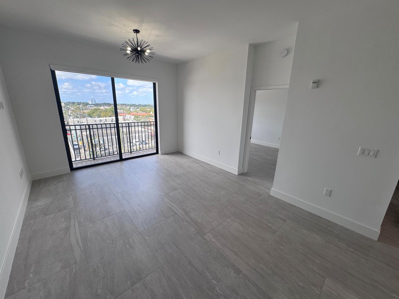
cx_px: 200
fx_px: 161
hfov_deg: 102.1
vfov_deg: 85.7
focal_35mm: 14
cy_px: 150
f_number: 2.2
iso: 40
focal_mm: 2.22
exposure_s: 1/163
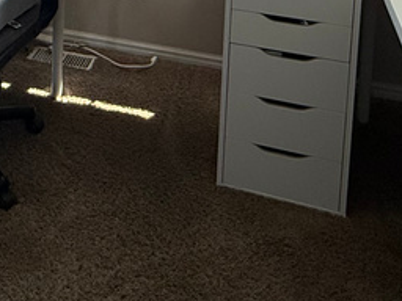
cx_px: 71
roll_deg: -1.7
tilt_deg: -6.2
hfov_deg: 33.2
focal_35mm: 56
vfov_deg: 21.0
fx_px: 650
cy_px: -180
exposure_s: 1/99
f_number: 2.2
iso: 100
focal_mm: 2.22
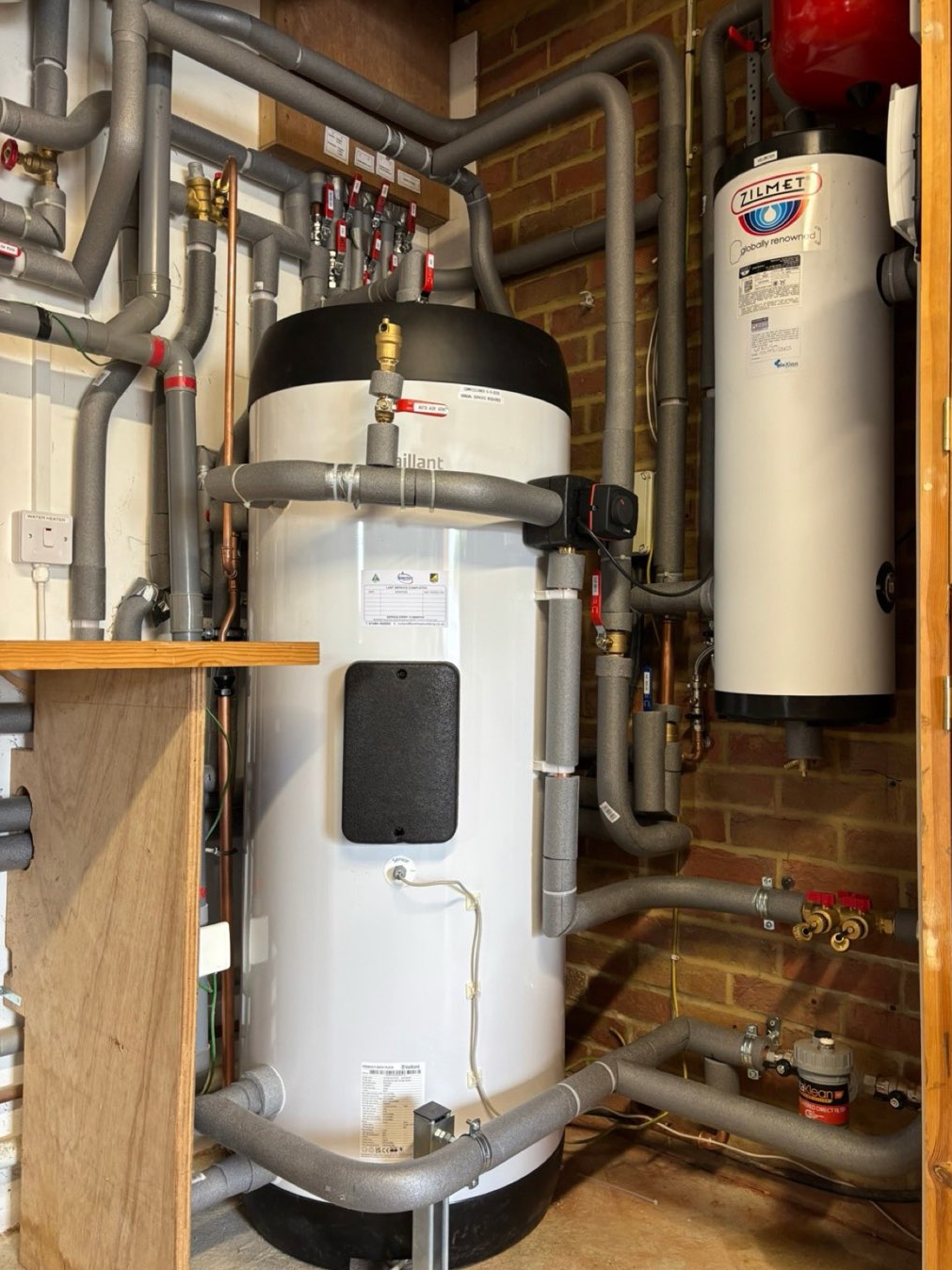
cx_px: 493
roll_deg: -1.4
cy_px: 629
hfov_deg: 51.3
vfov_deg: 65.3
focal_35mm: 27
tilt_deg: +3.1
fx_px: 990
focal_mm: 5.96
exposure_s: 1/50
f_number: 1.6
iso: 125
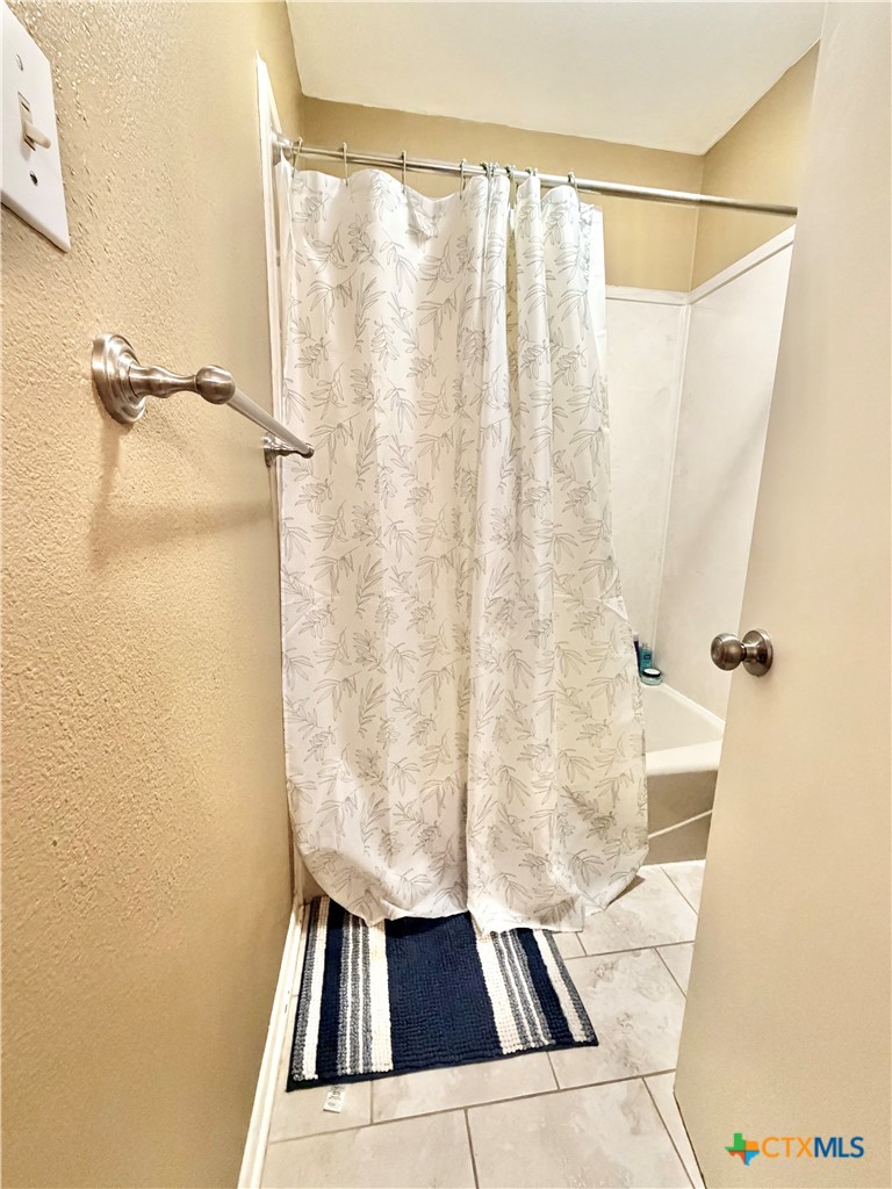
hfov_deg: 85.7
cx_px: 446
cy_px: 594
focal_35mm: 14
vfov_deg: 102.1
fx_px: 481
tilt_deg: -11.6
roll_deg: -1.7
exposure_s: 1/60
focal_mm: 2.22
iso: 640
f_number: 2.2
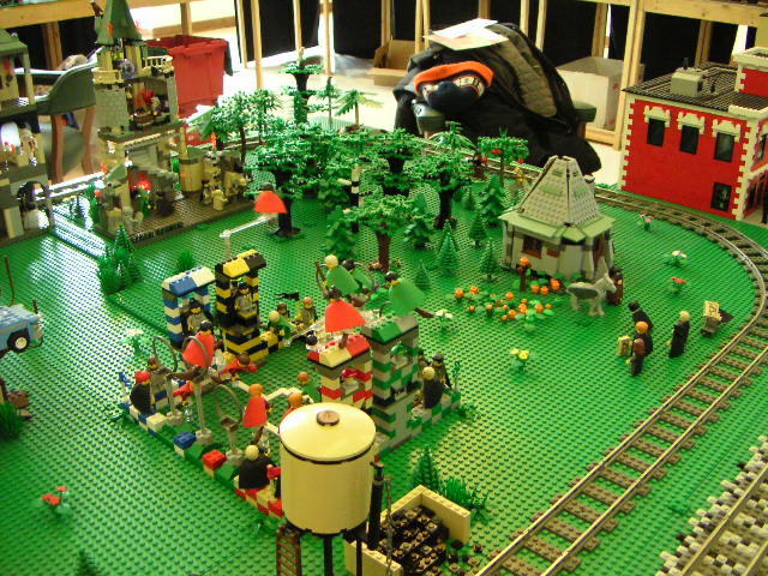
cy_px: 288
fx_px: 821
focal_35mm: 37
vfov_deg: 38.7
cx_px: 384
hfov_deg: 50.1
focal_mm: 4.8
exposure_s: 1/45
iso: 400
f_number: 2.8
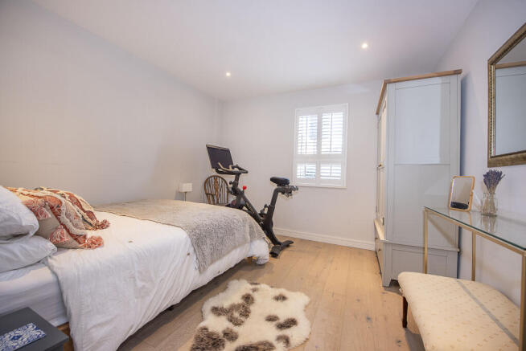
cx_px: 263
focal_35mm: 14
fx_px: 205
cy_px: 176
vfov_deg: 81.3
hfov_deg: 104.2
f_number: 5
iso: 500
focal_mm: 14
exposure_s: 1/40
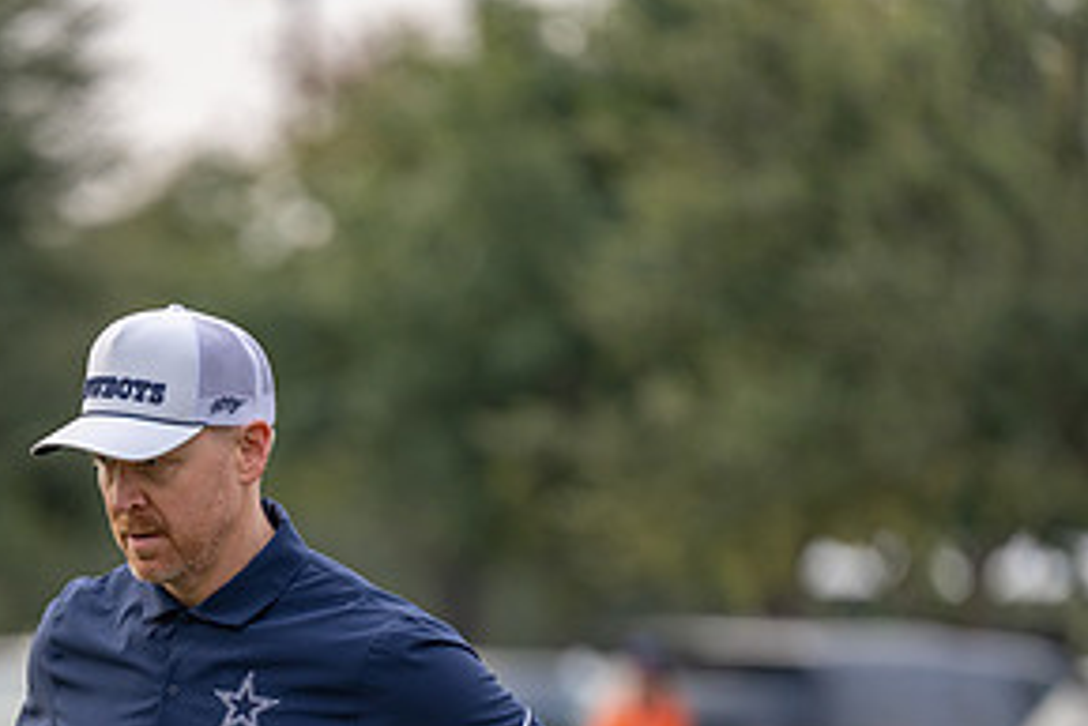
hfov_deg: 5.1
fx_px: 12155
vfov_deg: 3.4
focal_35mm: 402
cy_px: 720
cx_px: 166
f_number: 2.8
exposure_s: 1/500
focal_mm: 200
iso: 200
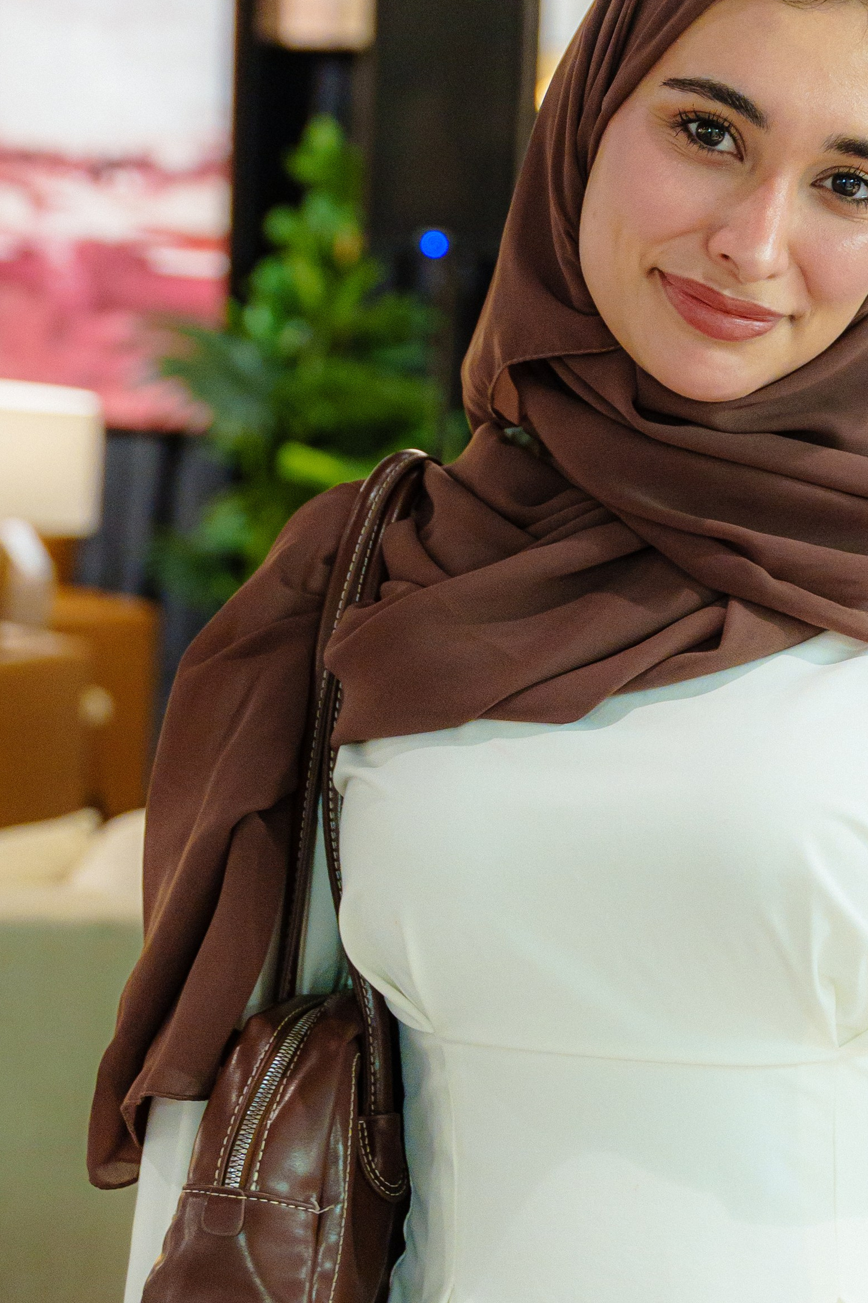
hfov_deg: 12.1
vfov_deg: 18.1
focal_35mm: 113
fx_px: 4087
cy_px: 533
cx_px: 738
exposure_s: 1/100
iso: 1000
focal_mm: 43.2
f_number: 2.8
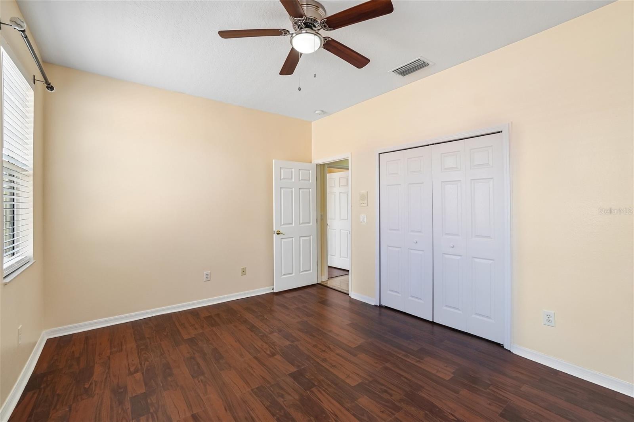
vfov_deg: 77.3
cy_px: 211
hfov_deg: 100.4
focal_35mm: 15
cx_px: 317
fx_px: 264
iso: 200
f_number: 8
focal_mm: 10
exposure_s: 1/30
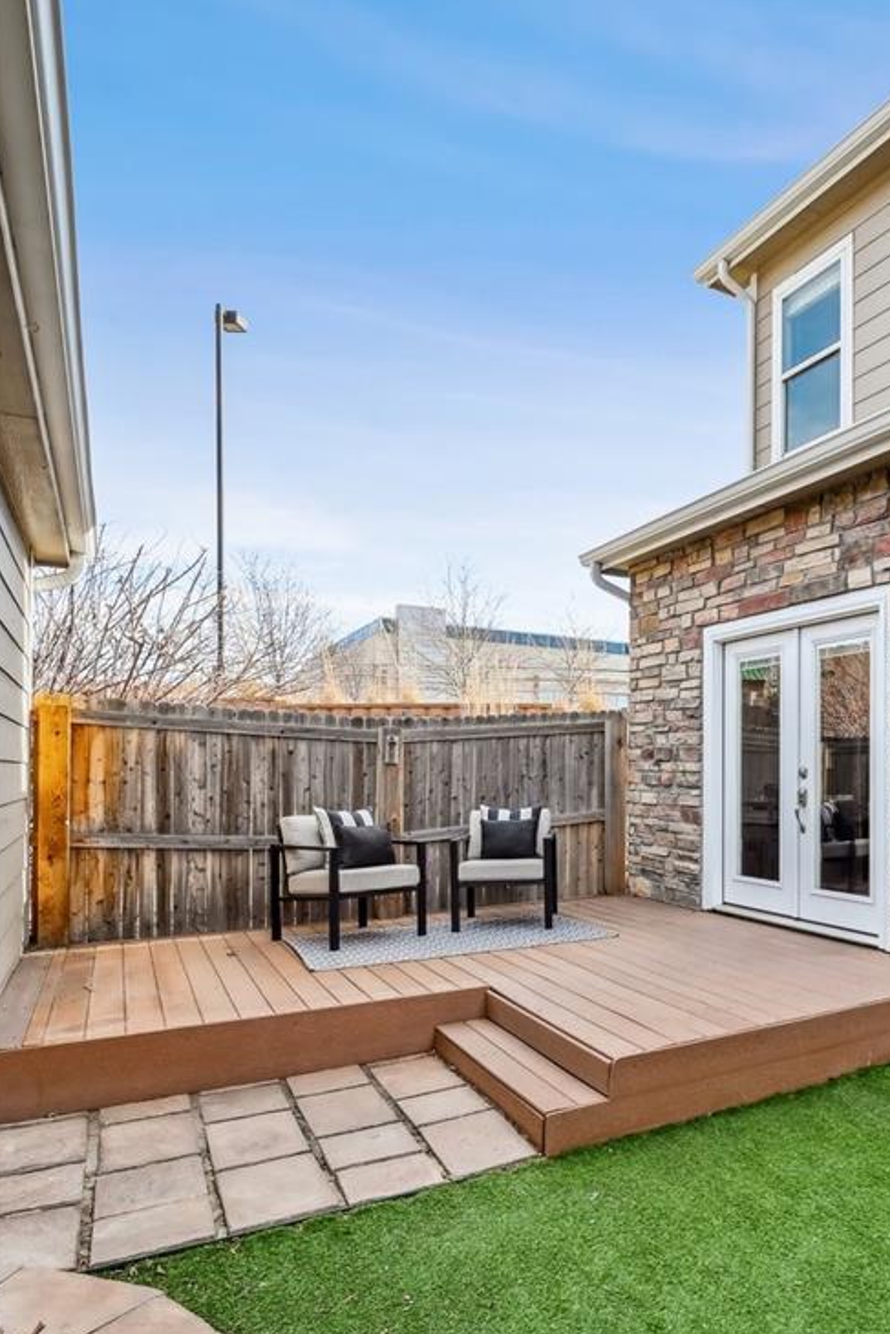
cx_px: 724
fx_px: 852
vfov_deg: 75.2
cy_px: 800
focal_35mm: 23
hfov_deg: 51.4
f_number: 10
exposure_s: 1/200
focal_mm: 14
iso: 400
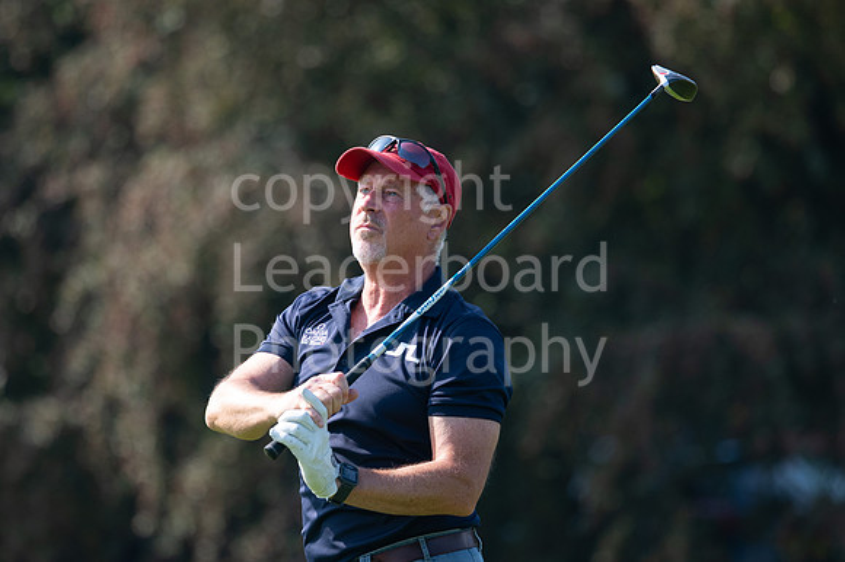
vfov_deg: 2.6
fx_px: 12514
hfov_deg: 3.9
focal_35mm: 533
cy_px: 262
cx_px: 379
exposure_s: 1/640
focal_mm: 300
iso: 160
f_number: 4
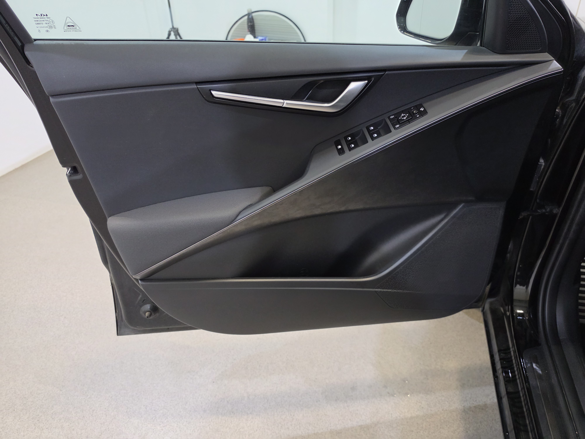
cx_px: 292
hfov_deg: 73.9
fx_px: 389
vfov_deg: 58.9
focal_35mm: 23
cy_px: 220
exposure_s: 1/100
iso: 250
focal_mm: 6.5
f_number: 1.4
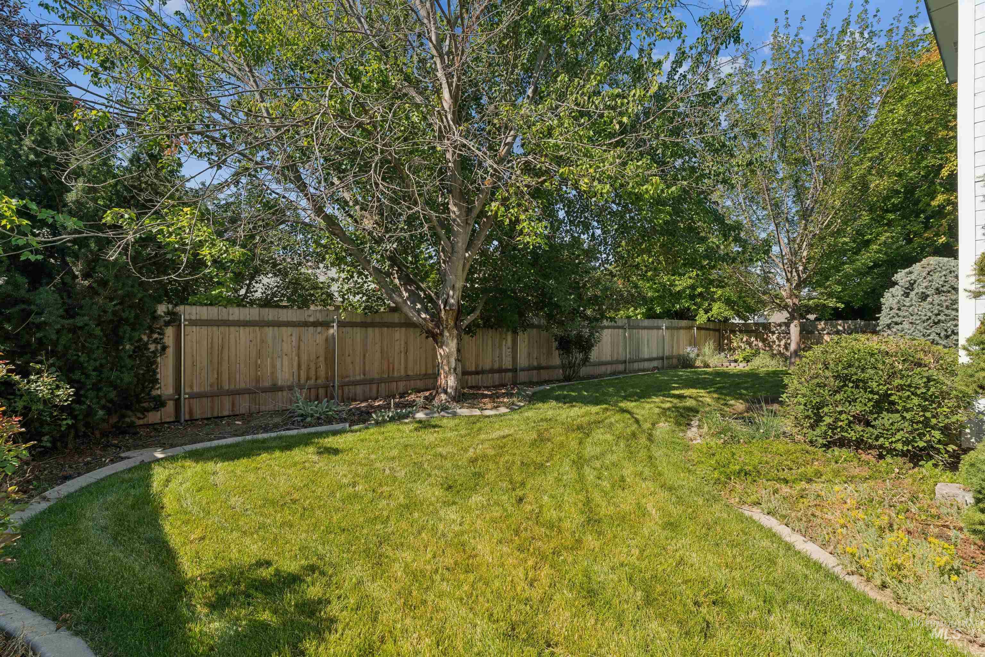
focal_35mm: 16
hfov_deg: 96.0
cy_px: 328
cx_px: 492
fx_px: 443
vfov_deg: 73.1
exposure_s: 1/125
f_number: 13
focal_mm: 16.2
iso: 400
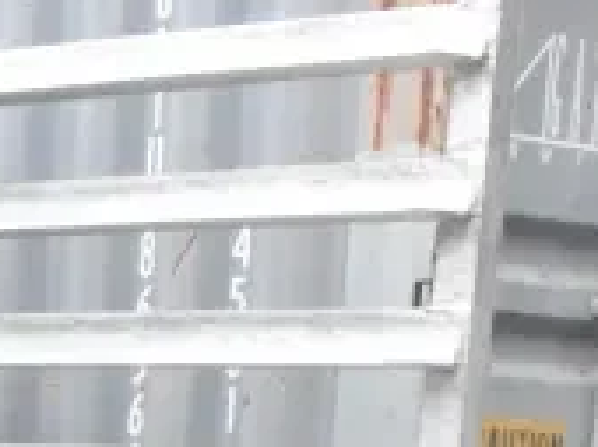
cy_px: 1227
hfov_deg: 13.2
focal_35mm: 140
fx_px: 2415
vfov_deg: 9.0
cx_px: -359
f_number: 16
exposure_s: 1/1000
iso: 6400
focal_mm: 18
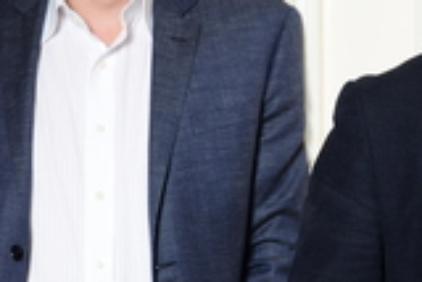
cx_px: 353
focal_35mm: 205
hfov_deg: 10.0
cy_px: 166
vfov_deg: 6.7
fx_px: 2405
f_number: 6.3
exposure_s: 1/125
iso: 640
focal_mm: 52
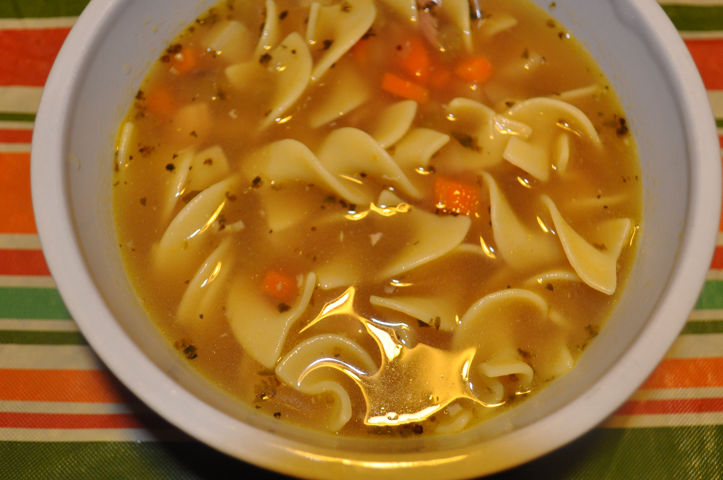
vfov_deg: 34.0
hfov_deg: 49.5
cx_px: 406
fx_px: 782
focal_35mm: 39
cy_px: 182
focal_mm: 20
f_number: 3.8
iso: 560
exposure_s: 1/60
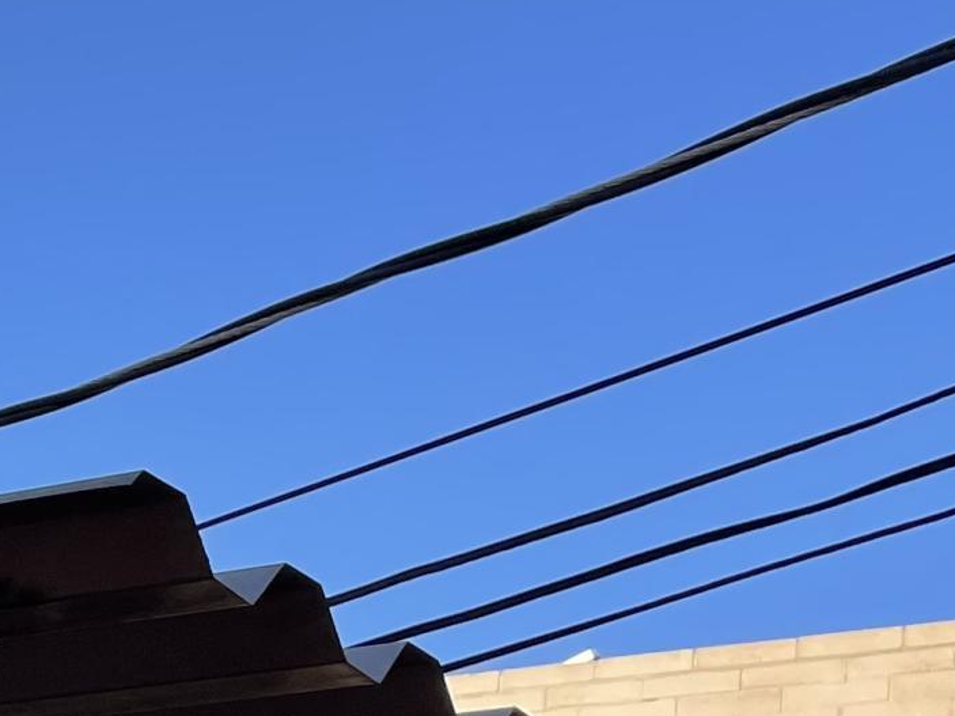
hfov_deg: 15.8
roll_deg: -5.1
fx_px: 3062
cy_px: 1143
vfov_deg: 12.5
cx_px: -600
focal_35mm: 111
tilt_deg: +7.7
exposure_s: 1/2747
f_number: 1.6
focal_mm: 4.2
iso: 32
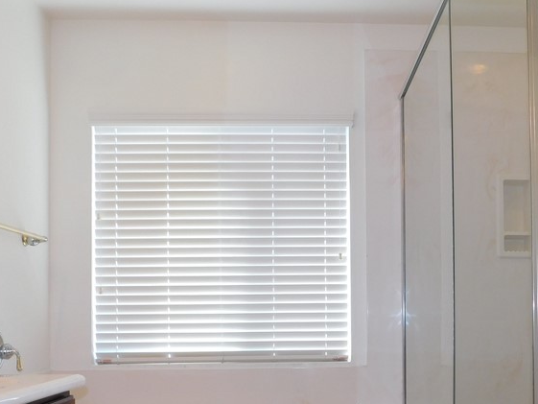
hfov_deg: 44.4
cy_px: 306
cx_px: 339
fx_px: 653
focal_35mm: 42
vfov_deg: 33.6
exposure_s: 1/50
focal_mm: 4
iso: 125
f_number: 3
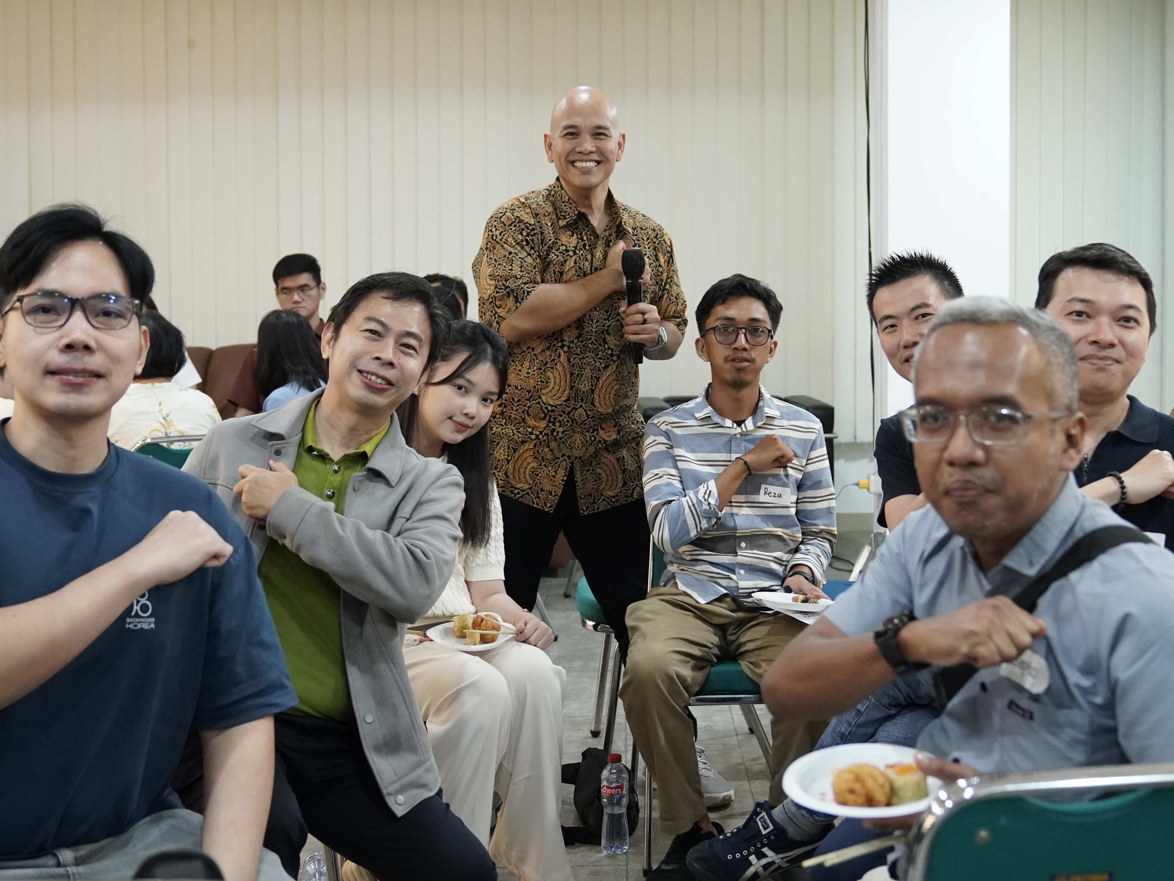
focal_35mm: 47
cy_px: 346
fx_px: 1594
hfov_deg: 40.4
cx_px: 634
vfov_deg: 30.8
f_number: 3.2
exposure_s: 1/125
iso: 5000
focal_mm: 30
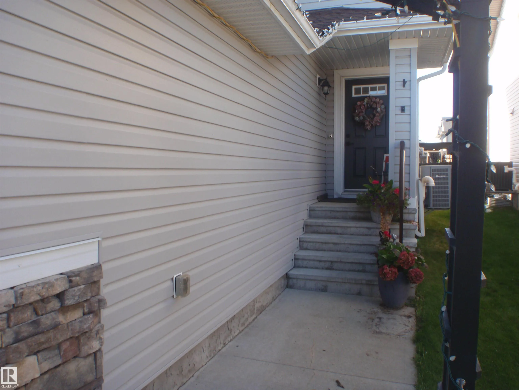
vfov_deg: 49.7
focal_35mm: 28
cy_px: 195
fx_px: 420
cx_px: 260
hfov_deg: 63.4
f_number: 4
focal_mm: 5
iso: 64
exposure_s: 1/80
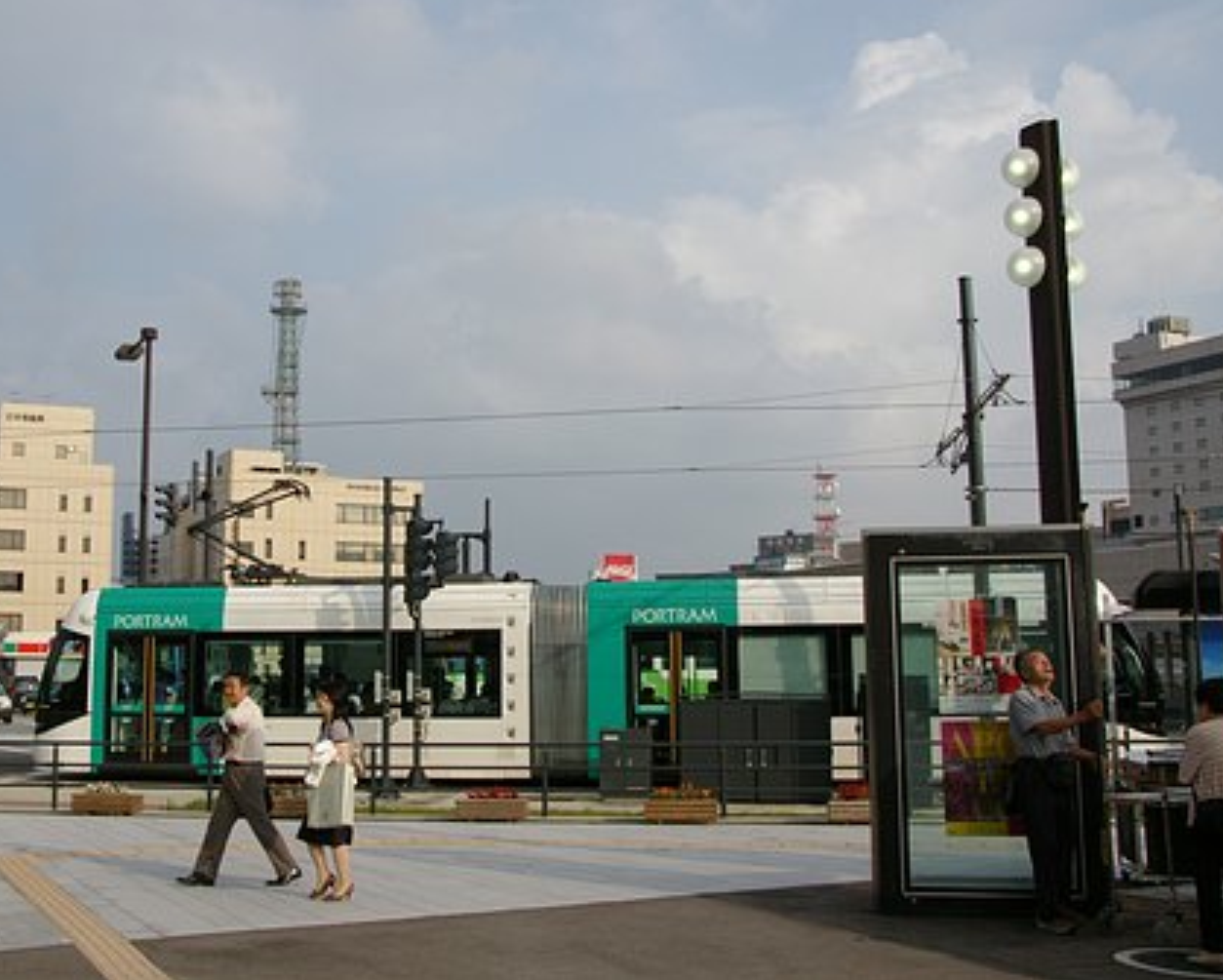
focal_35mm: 40
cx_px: 541
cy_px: 489
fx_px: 1433
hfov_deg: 46.1
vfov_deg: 37.8
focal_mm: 23
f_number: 10
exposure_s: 1/1000
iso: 400
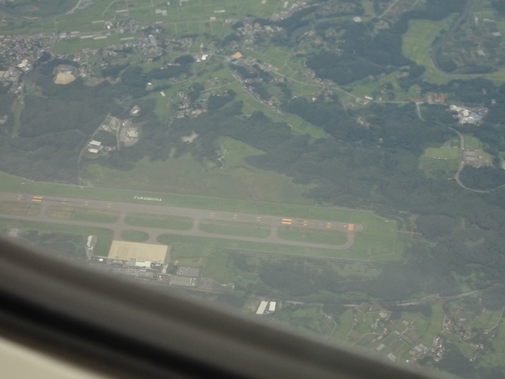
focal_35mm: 70
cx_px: 241
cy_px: 187
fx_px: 1021
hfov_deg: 27.8
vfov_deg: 21.0
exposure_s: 1/60
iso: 200
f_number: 5
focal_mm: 10.95
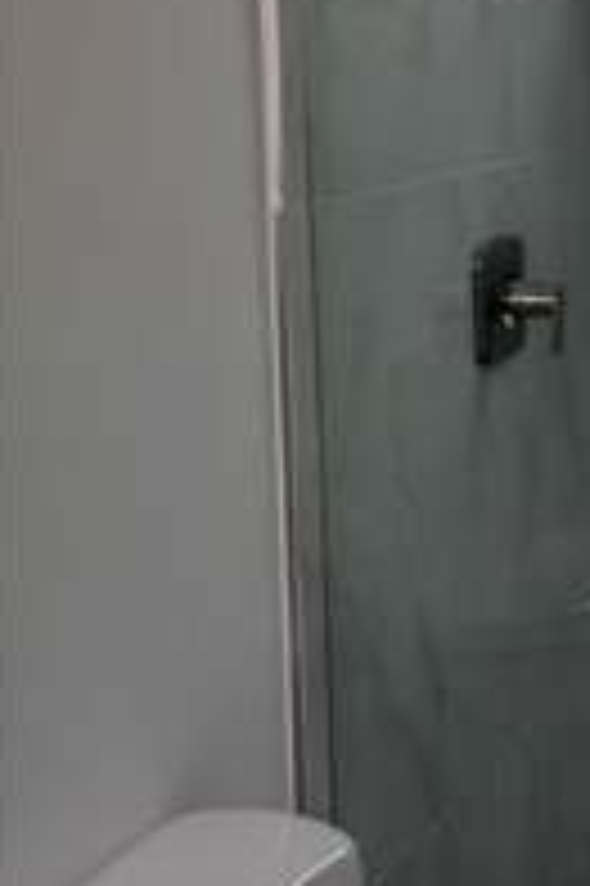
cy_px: 76
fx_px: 1995
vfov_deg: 24.3
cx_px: 1072
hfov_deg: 14.7
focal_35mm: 81
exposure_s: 1/30
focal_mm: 5.24
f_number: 1.7
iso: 100
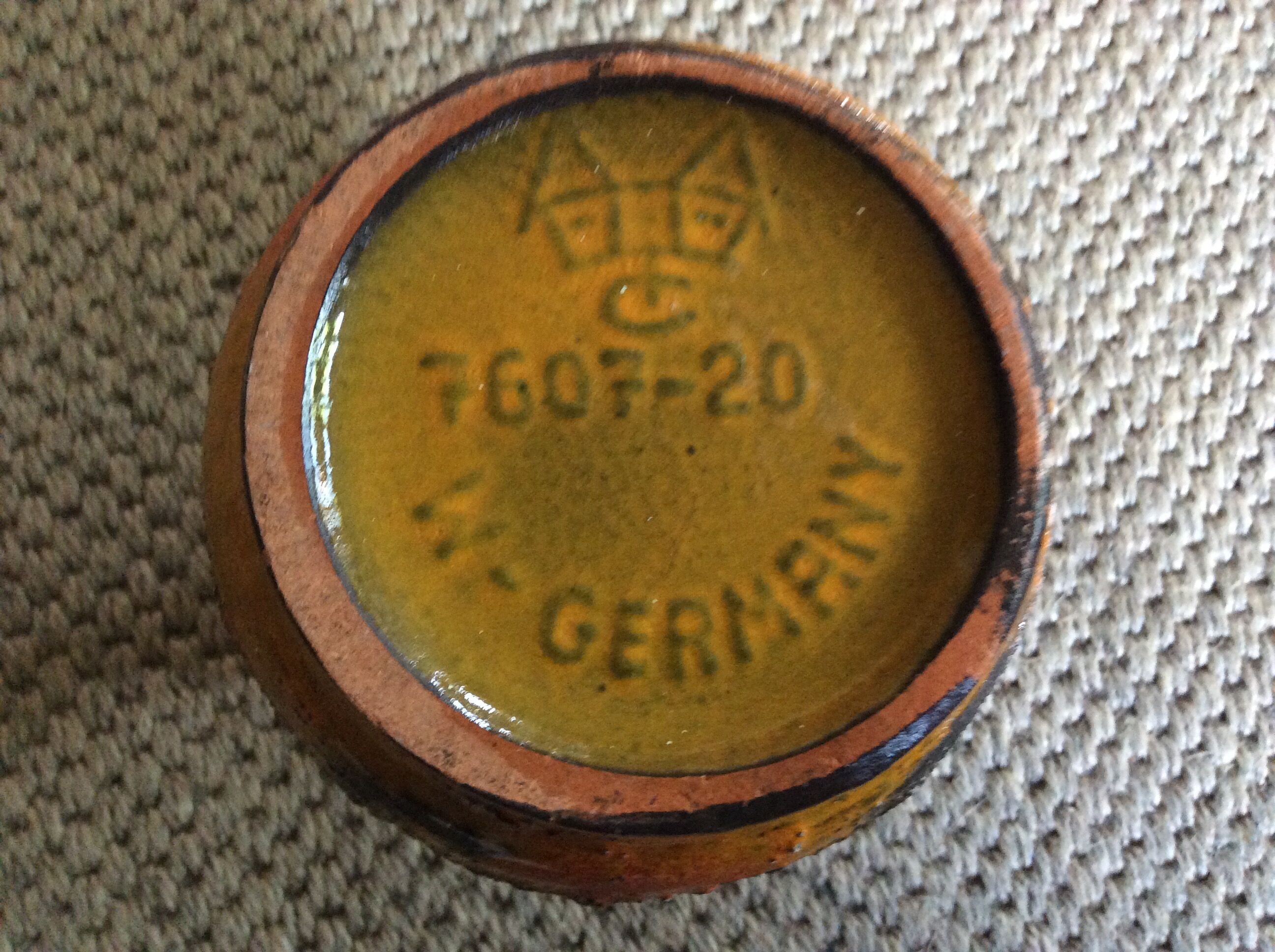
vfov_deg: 44.1
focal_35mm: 32
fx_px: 1177
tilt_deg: -78.8
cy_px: 476
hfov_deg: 56.9
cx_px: 638
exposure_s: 1/17
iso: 250
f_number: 2.4
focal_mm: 3.3
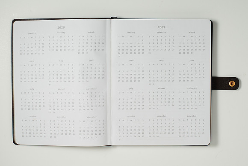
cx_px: 124
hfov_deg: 33.9
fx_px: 407
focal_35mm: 59
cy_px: 86
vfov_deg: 23.0
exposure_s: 1/200
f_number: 9
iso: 200
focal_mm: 50
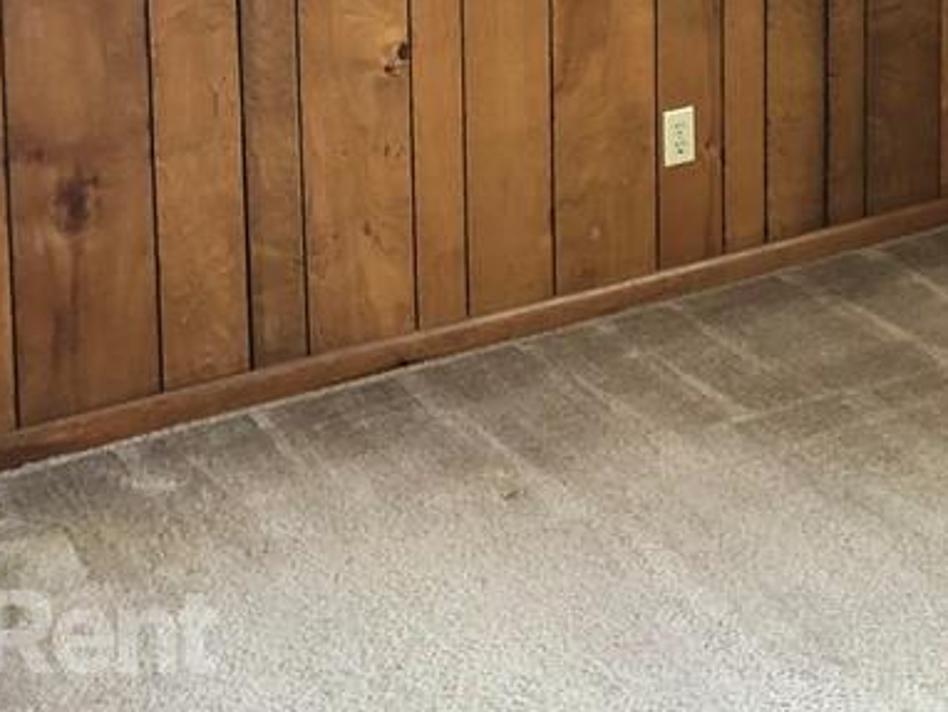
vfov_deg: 18.4
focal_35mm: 75
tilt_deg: -8.1
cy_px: -201
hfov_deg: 24.3
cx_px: 1040
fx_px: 2055
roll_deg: -0.5
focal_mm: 3.99
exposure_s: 1/15
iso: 64
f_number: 1.8
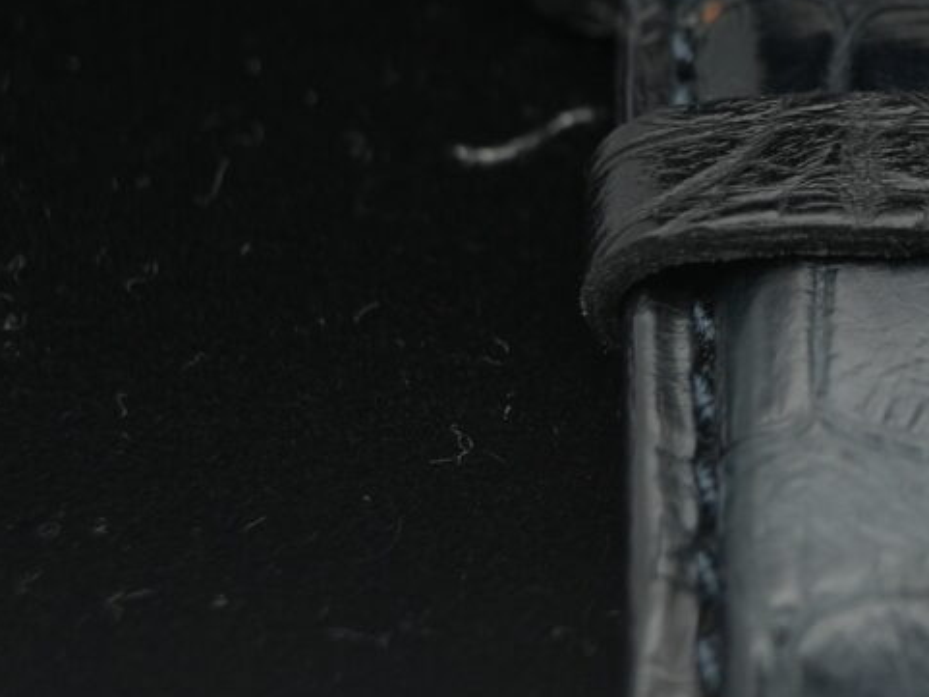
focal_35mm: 179
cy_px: 49
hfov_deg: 10.9
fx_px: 4805
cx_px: 1070
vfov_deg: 8.3
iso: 400
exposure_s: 1/250
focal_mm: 35
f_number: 5
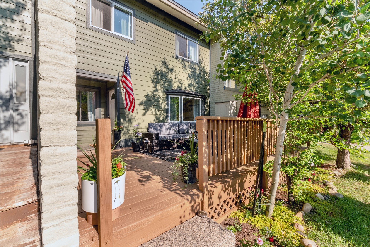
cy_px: 124
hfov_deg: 100.4
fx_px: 154
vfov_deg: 77.3
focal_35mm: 15
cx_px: 185
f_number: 22
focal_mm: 10
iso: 125
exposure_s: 1/50
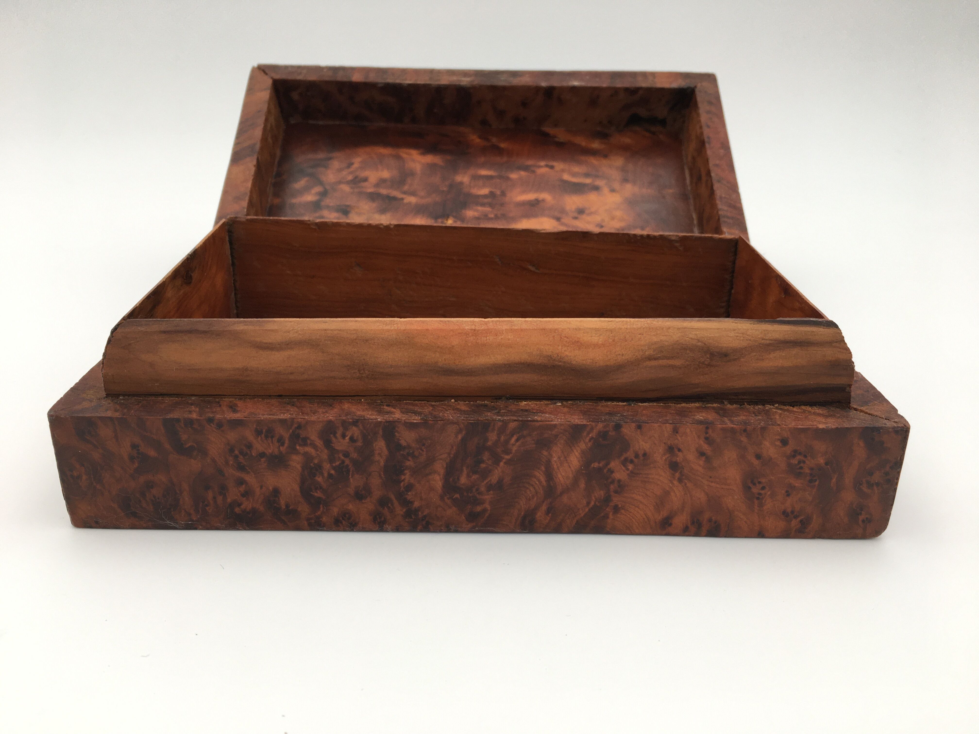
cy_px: 367
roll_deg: -0.5
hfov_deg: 61.7
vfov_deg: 48.2
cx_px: 490
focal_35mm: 29
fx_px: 820
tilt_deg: -23.1
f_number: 2.2
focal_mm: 4.15
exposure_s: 1/100
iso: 40
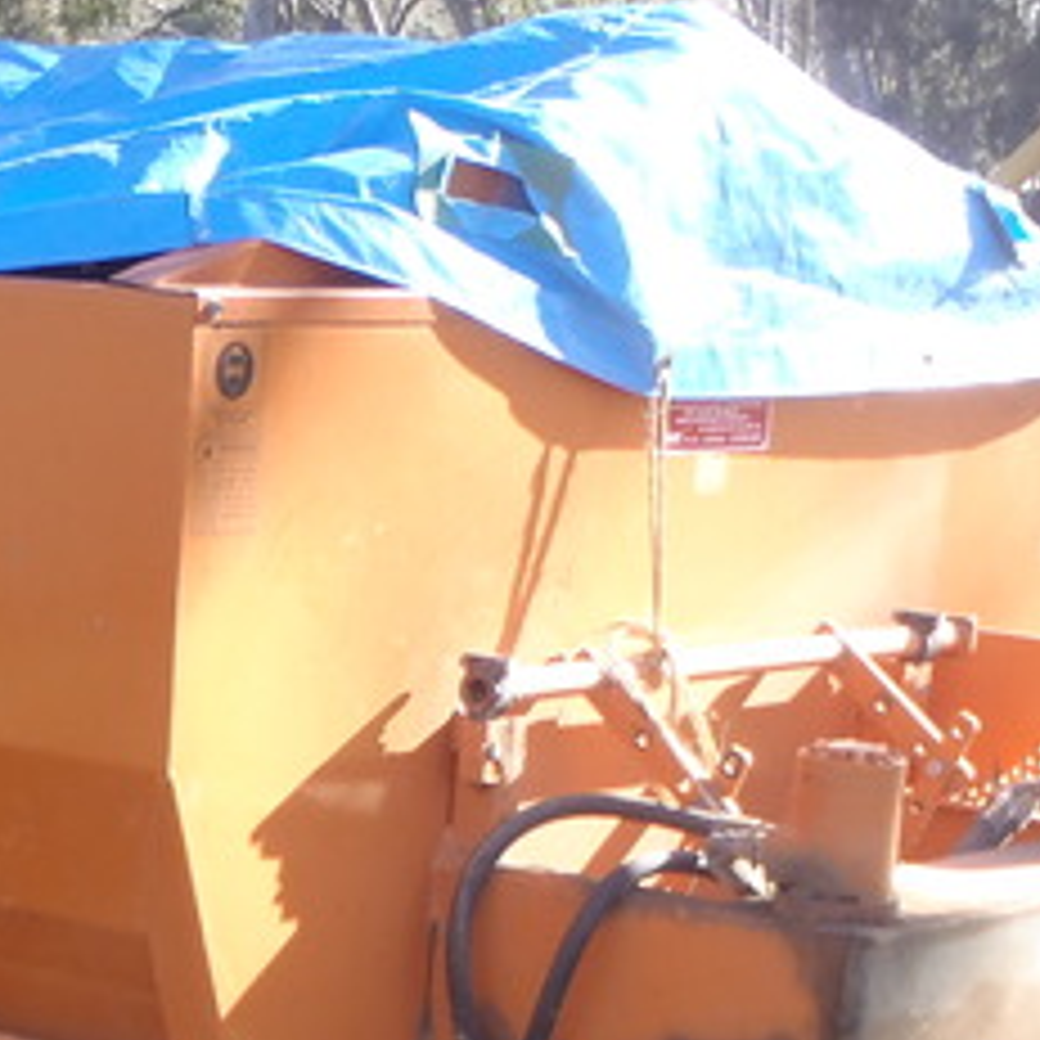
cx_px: -104
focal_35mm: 110
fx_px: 3739
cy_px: 1094
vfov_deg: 15.5
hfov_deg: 15.4
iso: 80
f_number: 4.1
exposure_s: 1/80
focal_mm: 6.53
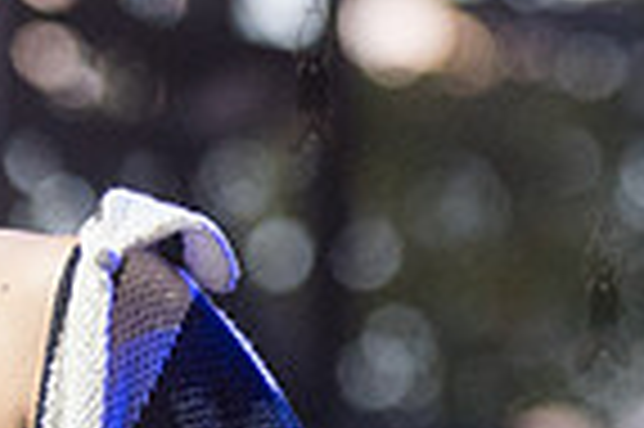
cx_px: -345
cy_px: 88
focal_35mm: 626
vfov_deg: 2.2
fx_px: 11186
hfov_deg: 3.3
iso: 4000
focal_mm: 125
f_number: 4
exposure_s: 1/2500
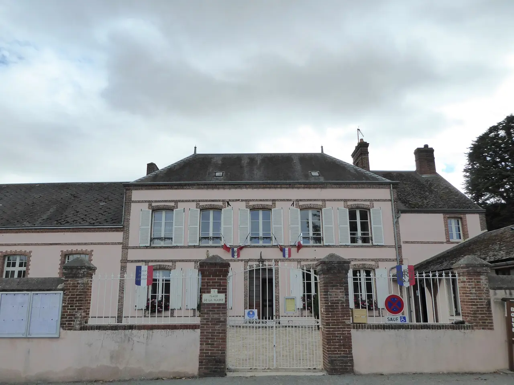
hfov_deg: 69.4
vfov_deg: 54.9
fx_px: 371
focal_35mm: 25
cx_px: 257
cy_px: 192
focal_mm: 4.3
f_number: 3.3
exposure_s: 1/800
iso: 160
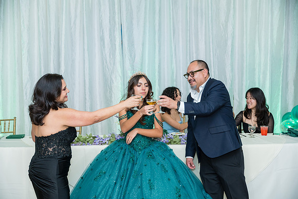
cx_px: 149
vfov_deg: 26.9
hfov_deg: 39.4
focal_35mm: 50
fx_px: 416
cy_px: 100
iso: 1000
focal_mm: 50.3
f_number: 2.8
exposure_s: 1/250
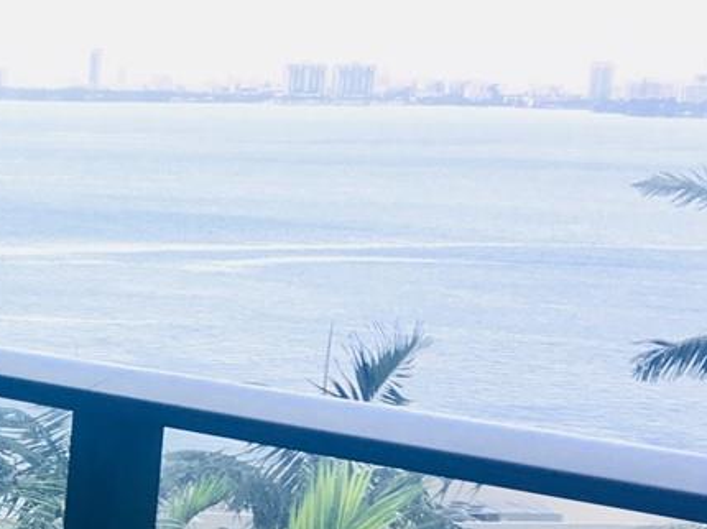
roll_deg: -2.4
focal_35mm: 108
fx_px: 2205
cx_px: -340
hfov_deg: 16.6
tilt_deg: -11.0
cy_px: 557
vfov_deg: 13.5
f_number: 2.2
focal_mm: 4.15
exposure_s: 1/120
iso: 25
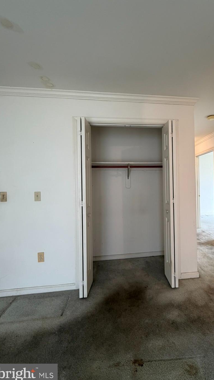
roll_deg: +1.1
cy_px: 186
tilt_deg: +1.3
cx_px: 142
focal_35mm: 16
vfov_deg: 99.4
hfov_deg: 65.3
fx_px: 161
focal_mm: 2.22
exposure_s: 1/120
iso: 200
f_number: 2.2
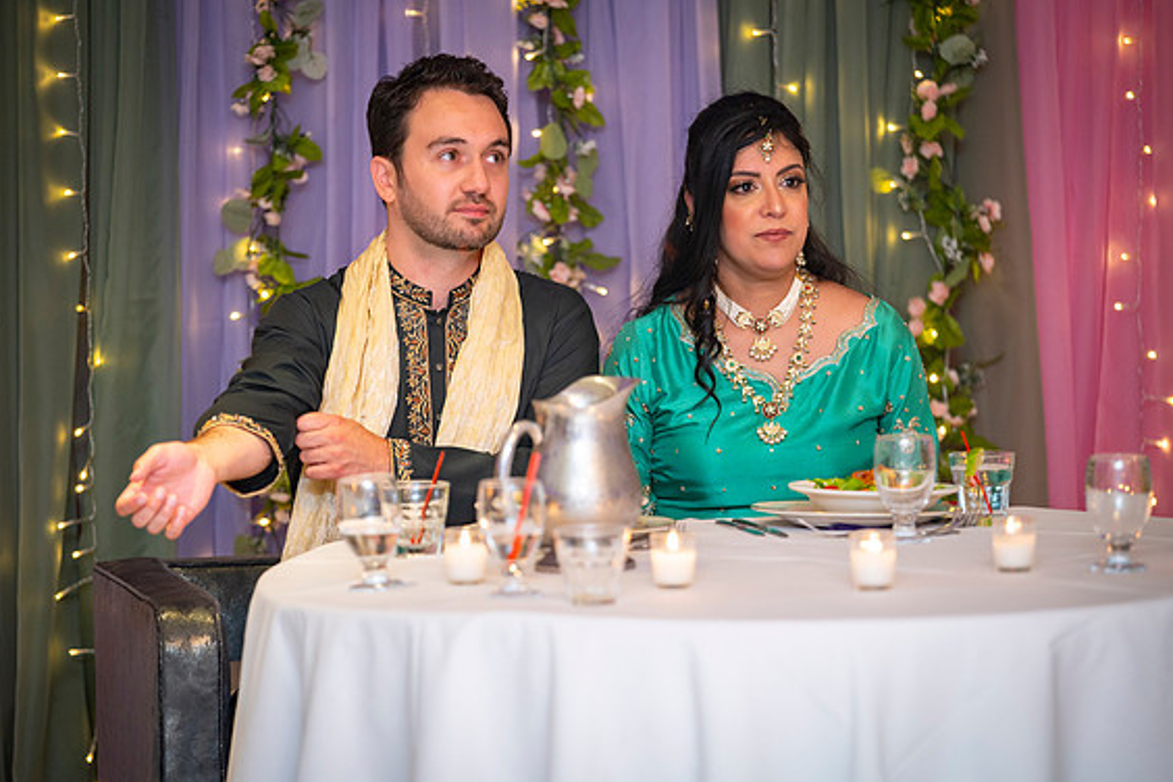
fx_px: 5474
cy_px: 381
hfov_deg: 12.2
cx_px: 579
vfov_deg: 8.2
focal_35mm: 168
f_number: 2.8
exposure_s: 1/100
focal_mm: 155
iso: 800
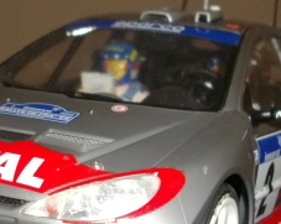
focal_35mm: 102
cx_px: 41
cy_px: 145
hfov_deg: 18.6
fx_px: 847
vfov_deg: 15.0
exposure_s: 1/50
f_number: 2.8
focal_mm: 6.2
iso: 200
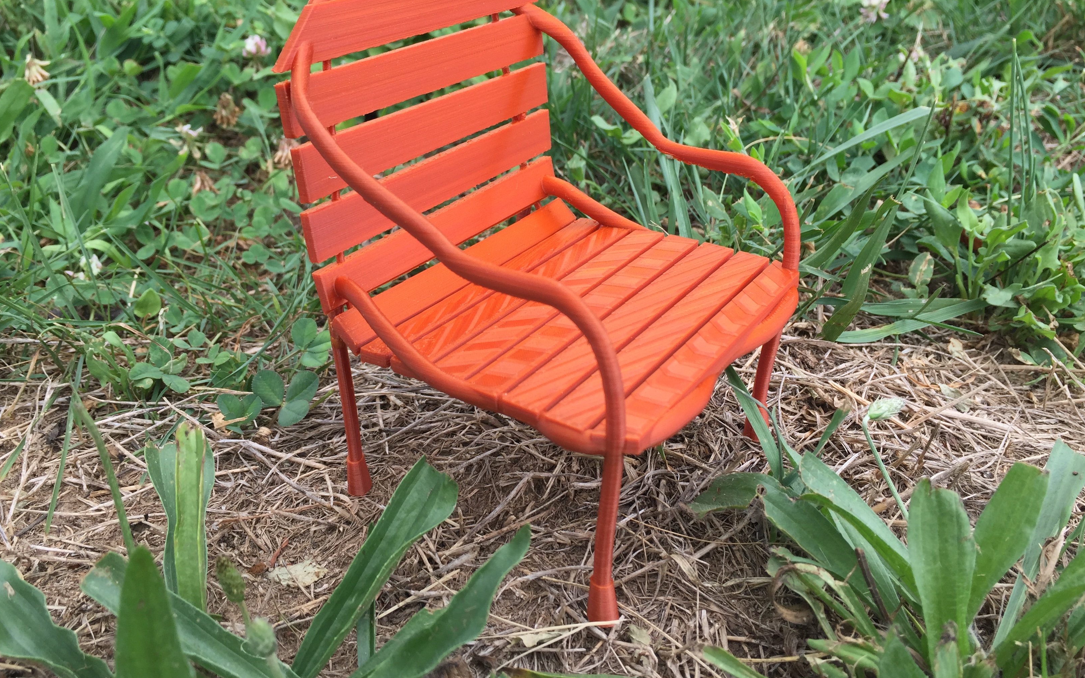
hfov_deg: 61.2
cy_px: 300
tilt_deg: -27.8
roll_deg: -0.4
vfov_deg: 40.5
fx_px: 917
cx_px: 539
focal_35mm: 31
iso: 32
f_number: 2.2
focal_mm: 4.15
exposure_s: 1/527
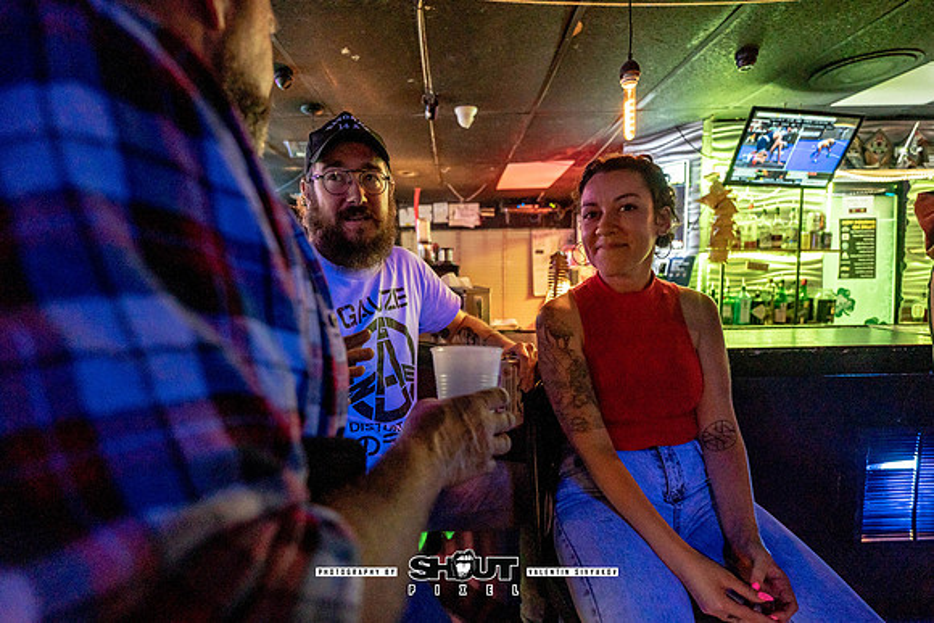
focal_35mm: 18
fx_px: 454
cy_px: 312
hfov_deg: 91.6
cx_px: 467
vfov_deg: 68.9
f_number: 2.8
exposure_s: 1/160
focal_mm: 17.5
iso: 3200
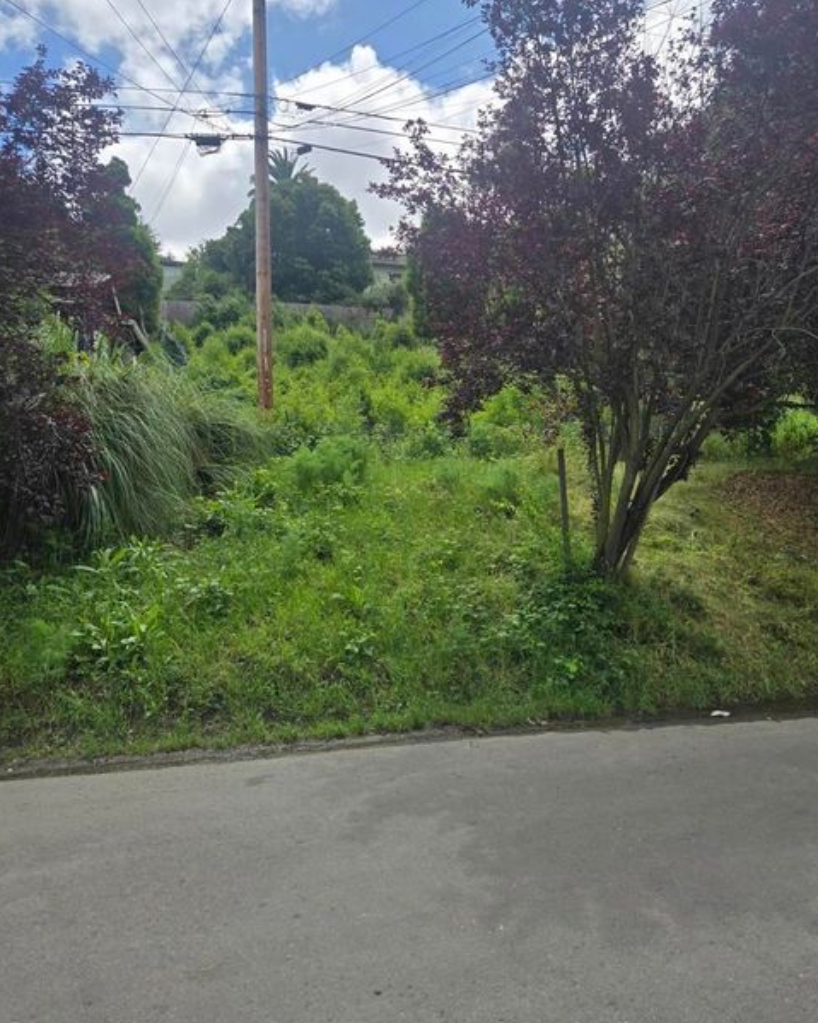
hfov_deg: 56.8
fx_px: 757
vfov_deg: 68.1
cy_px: 484
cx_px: 410
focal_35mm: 25
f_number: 1.8
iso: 25
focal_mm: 5.4
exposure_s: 1/2417
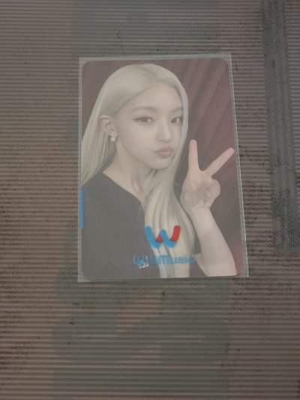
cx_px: 150
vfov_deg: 28.2
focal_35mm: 69
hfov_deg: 21.3
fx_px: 797
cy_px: 200
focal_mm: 7.9
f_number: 2.4
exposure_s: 1/15
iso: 500
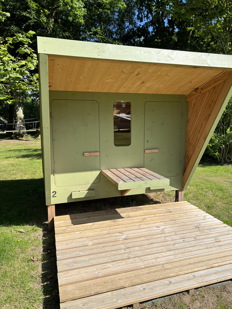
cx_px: 116
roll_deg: +1.8
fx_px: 232
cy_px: 154
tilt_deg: -8.0
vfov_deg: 67.3
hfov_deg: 53.1
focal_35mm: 26
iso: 50
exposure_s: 1/3257
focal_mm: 5.7
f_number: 1.5
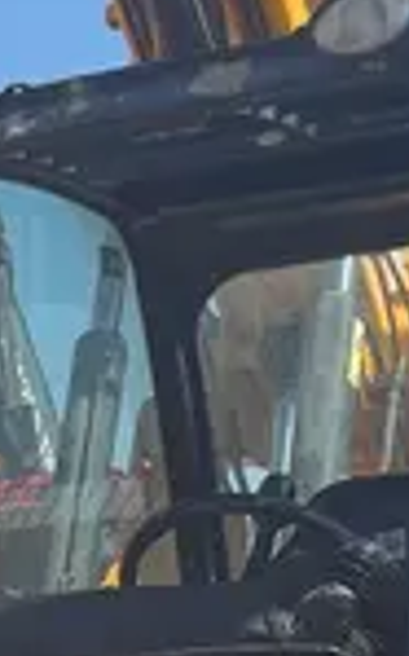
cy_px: 861
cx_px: -391
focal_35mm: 136
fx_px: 2428
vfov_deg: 14.7
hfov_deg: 9.1
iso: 50
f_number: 1.6
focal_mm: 5.1
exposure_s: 1/2410
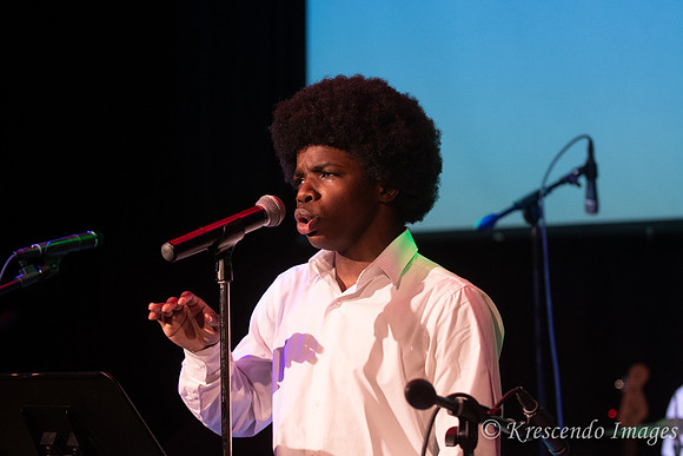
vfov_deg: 10.6
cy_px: 228
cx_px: 342
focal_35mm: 129
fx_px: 2448
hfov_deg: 15.9
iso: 1600
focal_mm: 86
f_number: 2.8
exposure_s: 1/200
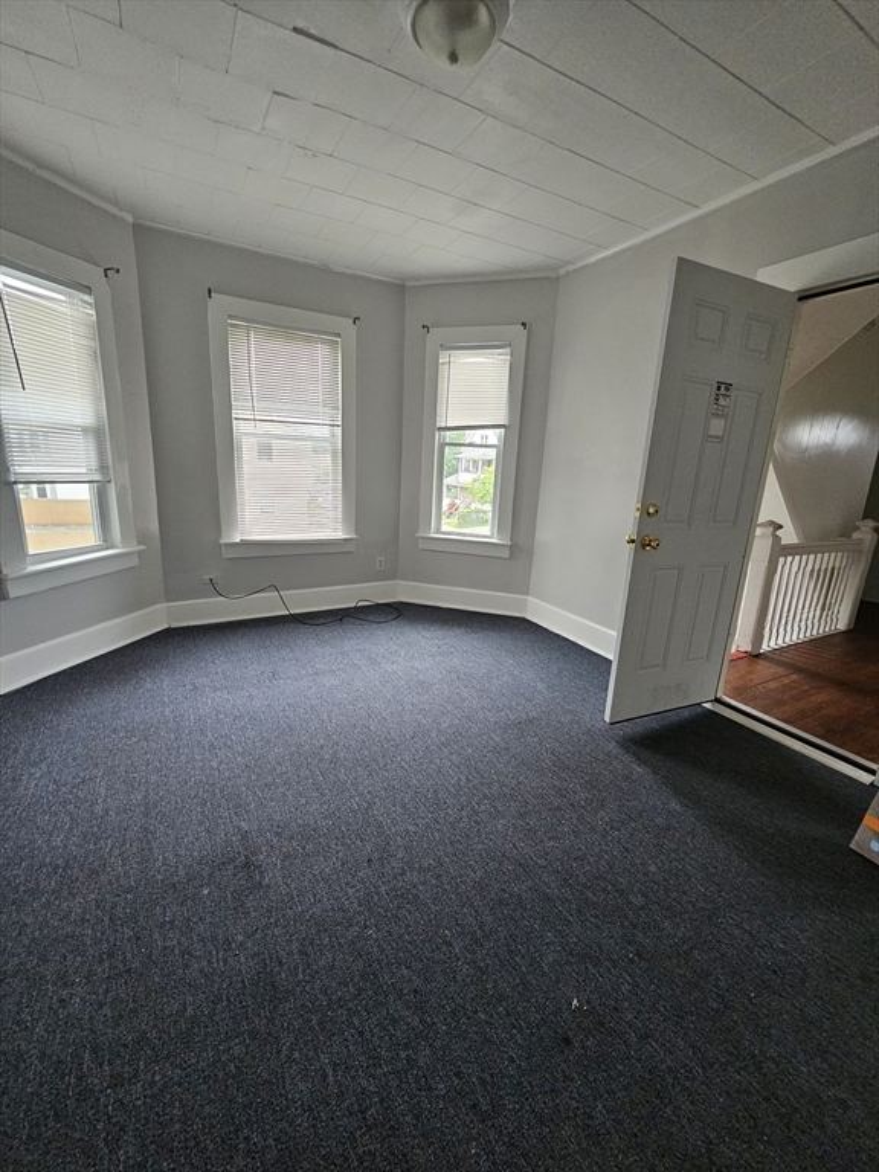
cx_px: 440
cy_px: 586
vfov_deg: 106.2
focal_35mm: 13
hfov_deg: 89.9
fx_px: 440
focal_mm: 2.2
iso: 500
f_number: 2.2
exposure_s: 1/30
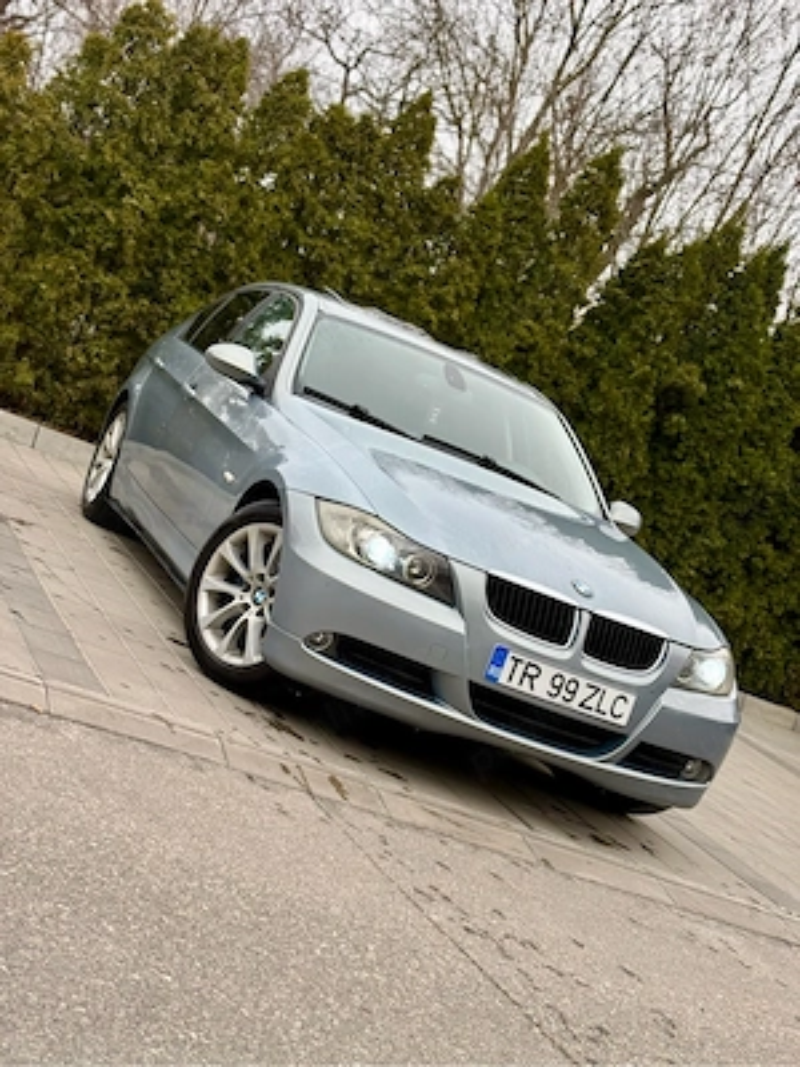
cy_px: 534
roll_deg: -22.0
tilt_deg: -2.7
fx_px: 1602
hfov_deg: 28.0
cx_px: 400
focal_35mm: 52
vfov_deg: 36.8
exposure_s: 1/740
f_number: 1.6
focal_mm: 5.96
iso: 50
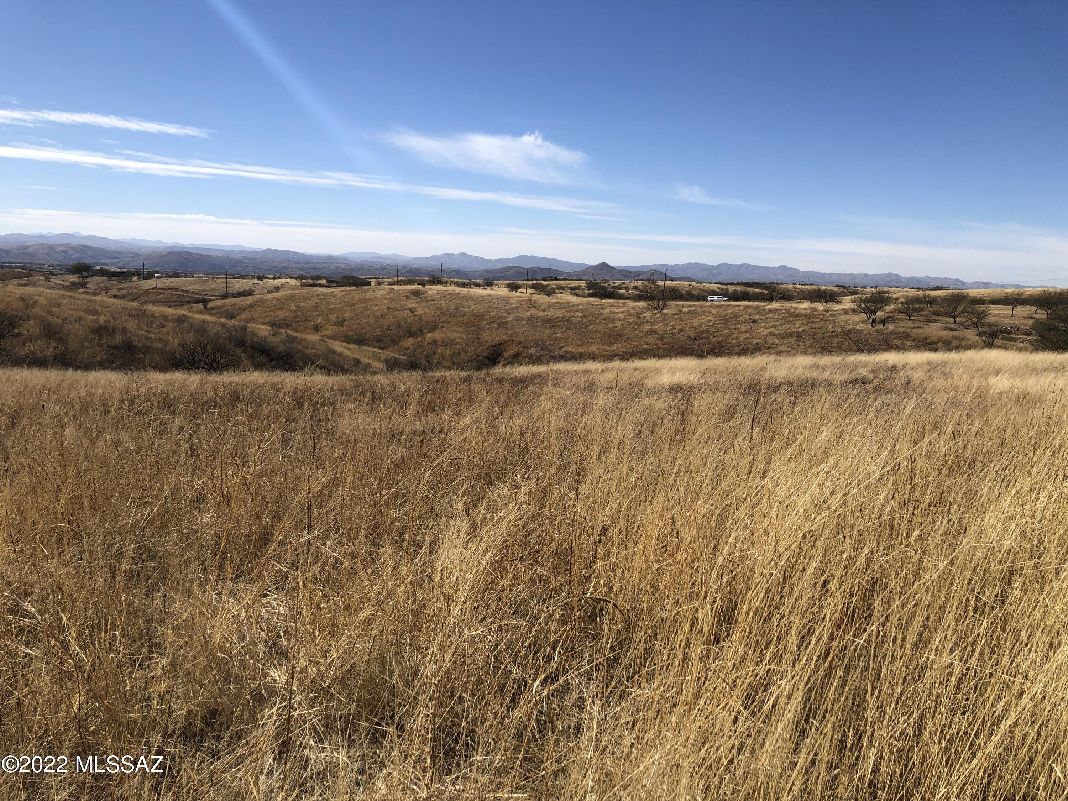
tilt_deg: -10.9
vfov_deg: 49.7
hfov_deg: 63.4
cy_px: 400
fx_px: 864
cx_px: 534
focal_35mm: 28
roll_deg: -3.0
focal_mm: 3.99
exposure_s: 1/3205
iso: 25
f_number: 1.8
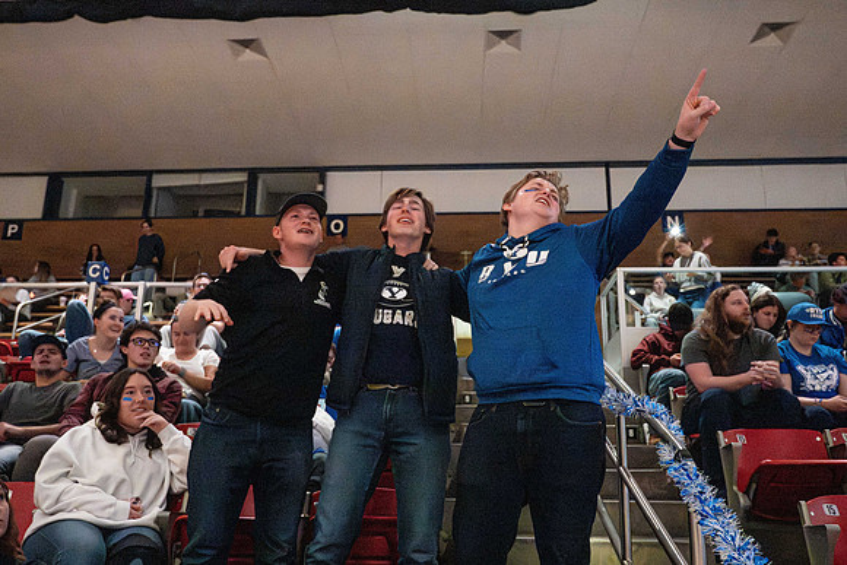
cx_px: 415
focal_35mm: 32
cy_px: 314
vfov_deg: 41.5
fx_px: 745
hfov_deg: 59.2
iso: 25600
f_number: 4
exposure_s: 1/250
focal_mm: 25.5
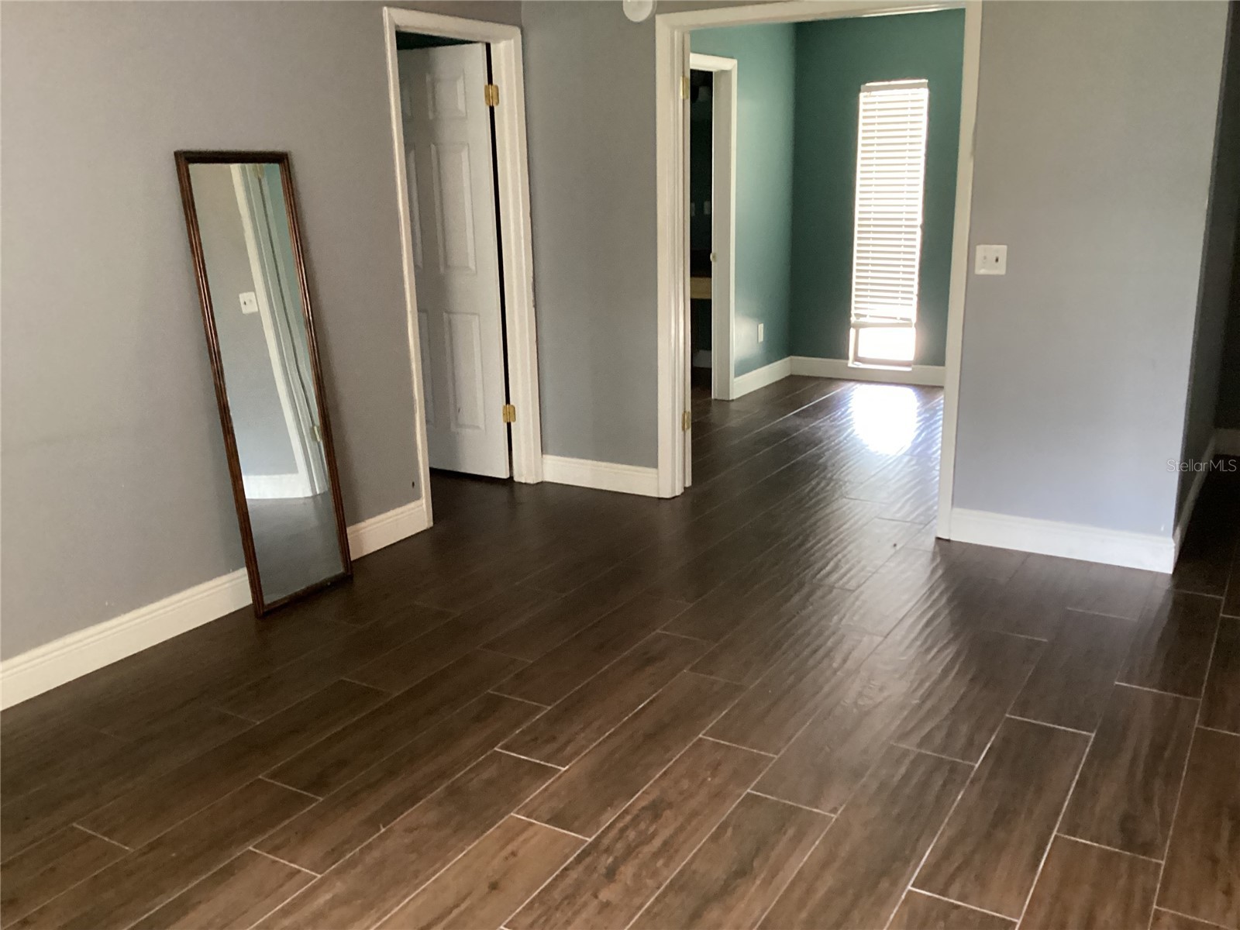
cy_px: 465
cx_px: 620
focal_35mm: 31
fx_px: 1110
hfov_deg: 58.4
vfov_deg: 45.4
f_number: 2.4
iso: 640
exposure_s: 1/30
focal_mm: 3.3
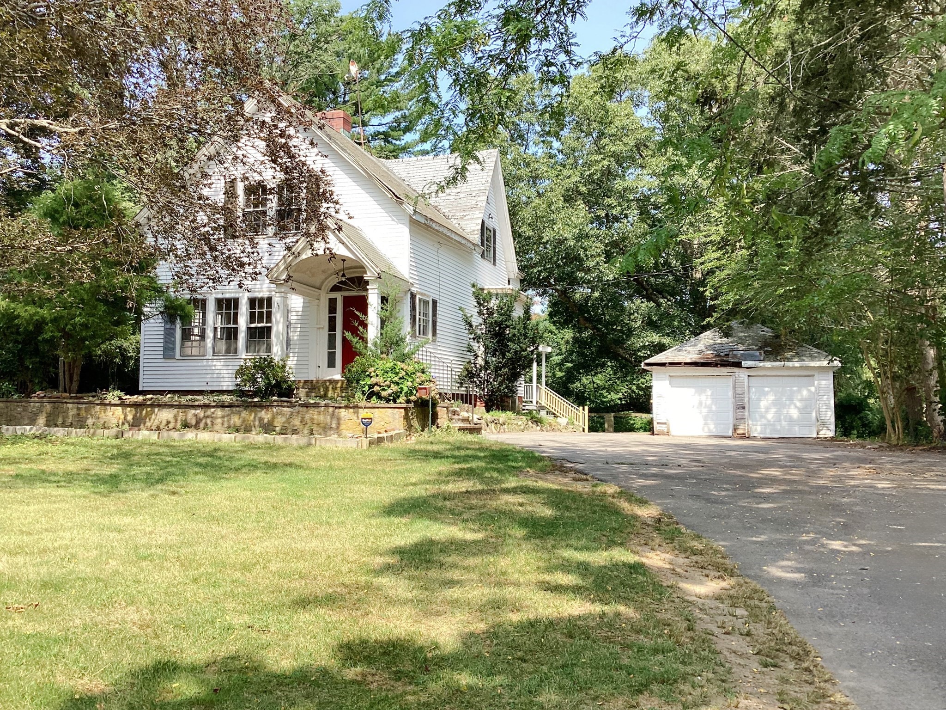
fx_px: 847
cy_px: 355
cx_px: 473
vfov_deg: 45.4
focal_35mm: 31
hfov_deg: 58.4
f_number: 2.4
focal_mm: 3.3
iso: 25
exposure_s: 1/409
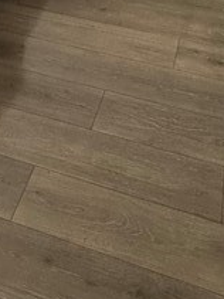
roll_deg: +0.5
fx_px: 587
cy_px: -204
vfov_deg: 21.4
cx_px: 37
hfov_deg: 21.3
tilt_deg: -12.7
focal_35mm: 68
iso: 250
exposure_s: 1/99
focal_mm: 2.22
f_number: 2.2
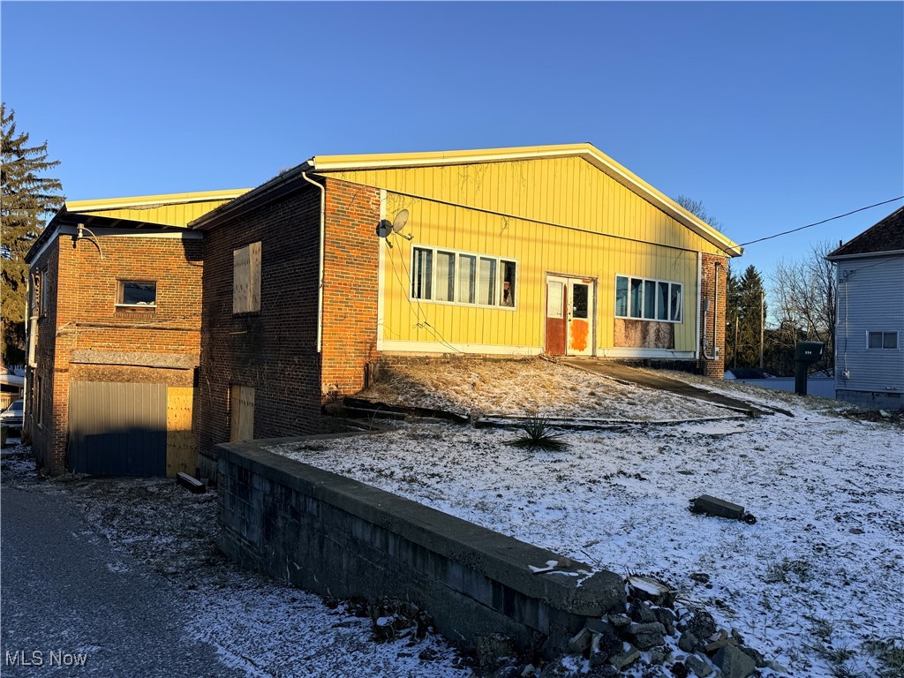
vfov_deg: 56.8
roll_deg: -1.3
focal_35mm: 24
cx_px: 452
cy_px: 339
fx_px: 627
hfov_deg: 71.6
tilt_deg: +0.9
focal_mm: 6.76
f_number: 1.78
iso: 80
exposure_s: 1/2703
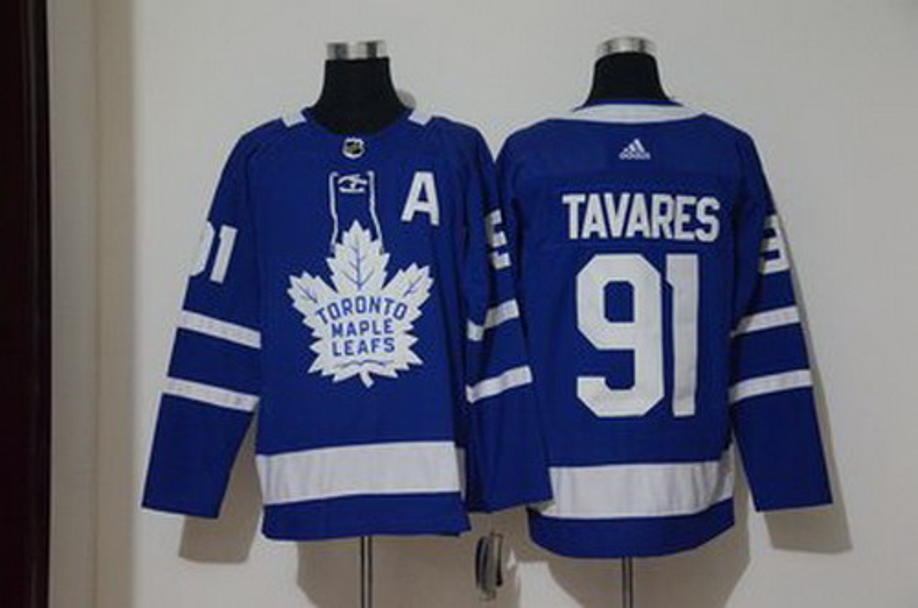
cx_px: 459
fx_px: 1603
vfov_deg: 21.5
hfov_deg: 32.0
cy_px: 304
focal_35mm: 63
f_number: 4.5
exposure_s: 1/20
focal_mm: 42
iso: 4000
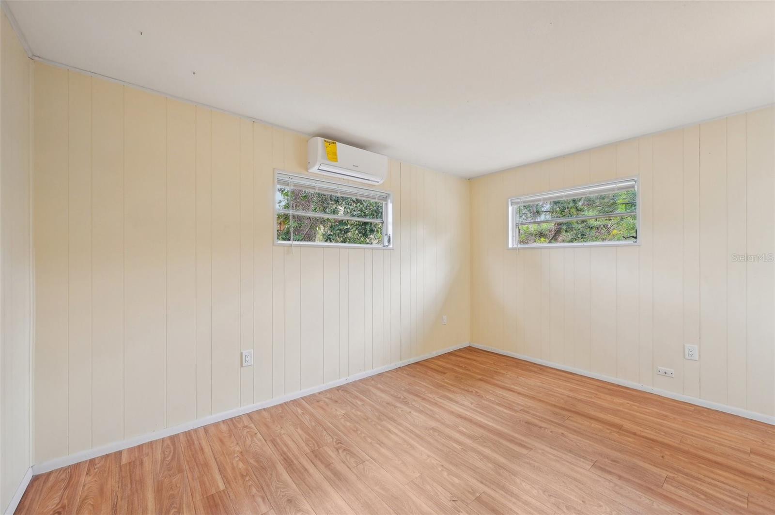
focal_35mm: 14
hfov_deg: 104.3
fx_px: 301
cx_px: 388
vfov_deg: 81.1
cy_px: 258
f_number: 8
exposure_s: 1/30
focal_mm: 14
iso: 400
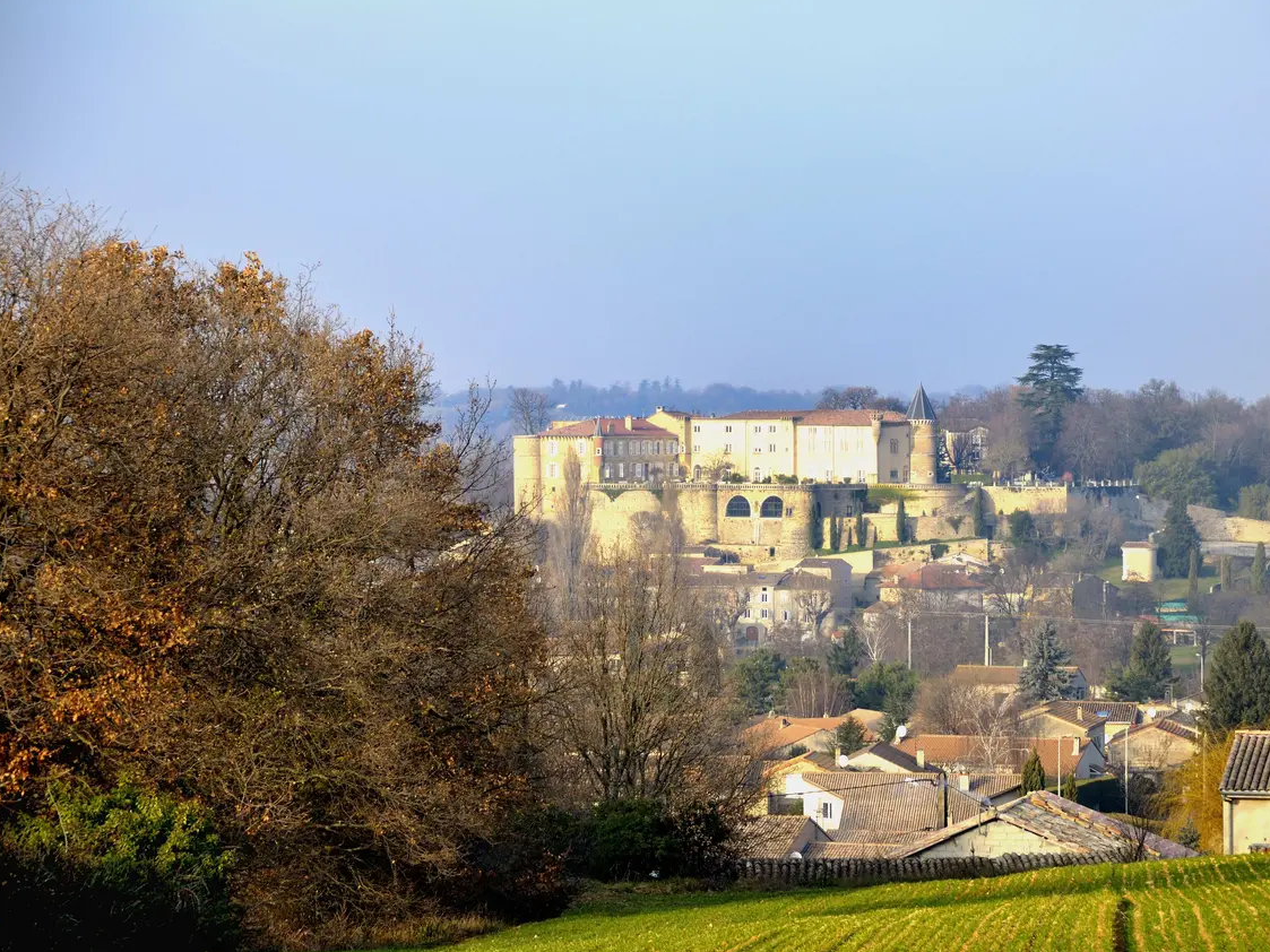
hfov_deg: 14.1
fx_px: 5119
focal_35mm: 140
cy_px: 476
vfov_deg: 10.6
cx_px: 714
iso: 250
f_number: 5.6
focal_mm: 85
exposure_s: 1/400
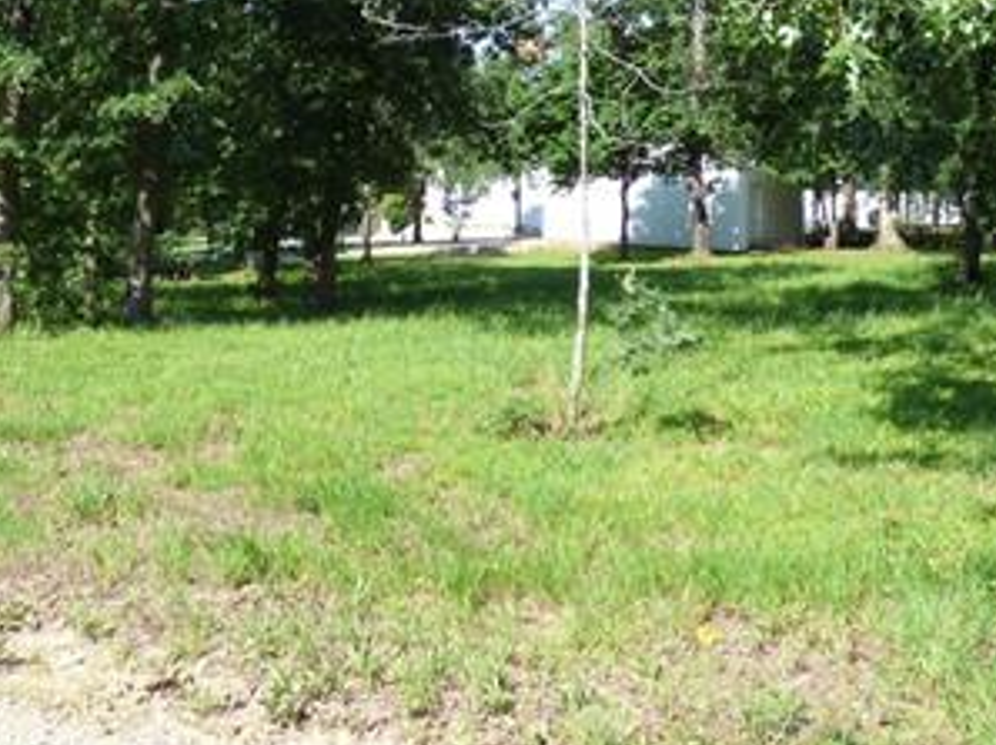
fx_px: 1236
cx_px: 404
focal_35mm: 43
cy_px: 120
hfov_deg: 43.7
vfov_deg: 32.4
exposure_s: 1/640
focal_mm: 3.58
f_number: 2.8
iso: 100
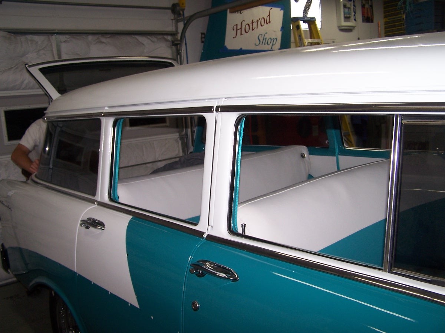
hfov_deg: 49.0
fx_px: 489
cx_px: 222
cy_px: 166
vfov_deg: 37.7
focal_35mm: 38
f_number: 2.8
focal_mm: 6.3
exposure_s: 1/60
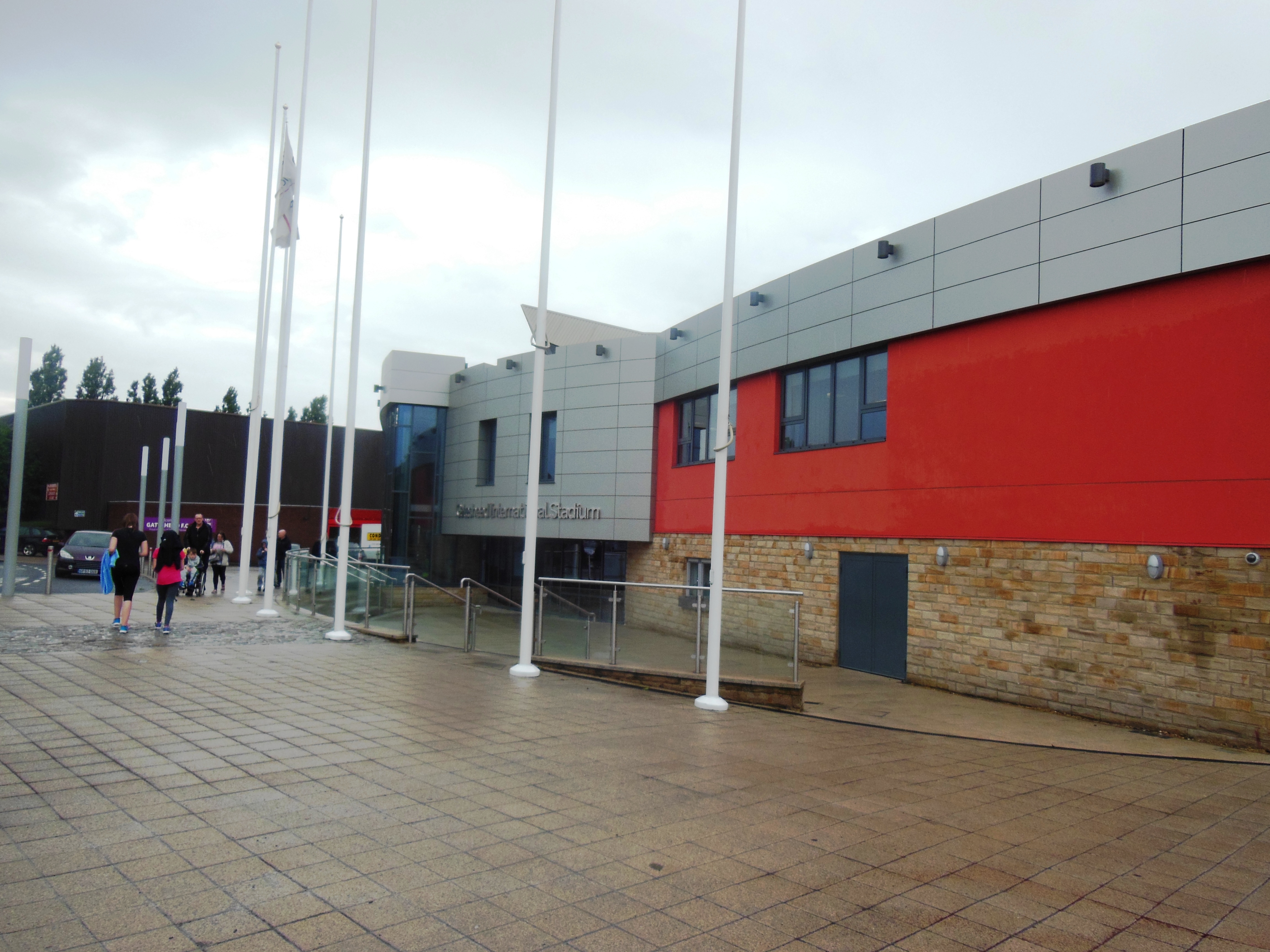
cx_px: 635
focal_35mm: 25
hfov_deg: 69.4
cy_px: 476
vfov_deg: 54.9
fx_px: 917
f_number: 3.5
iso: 125
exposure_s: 1/250
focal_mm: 4.5
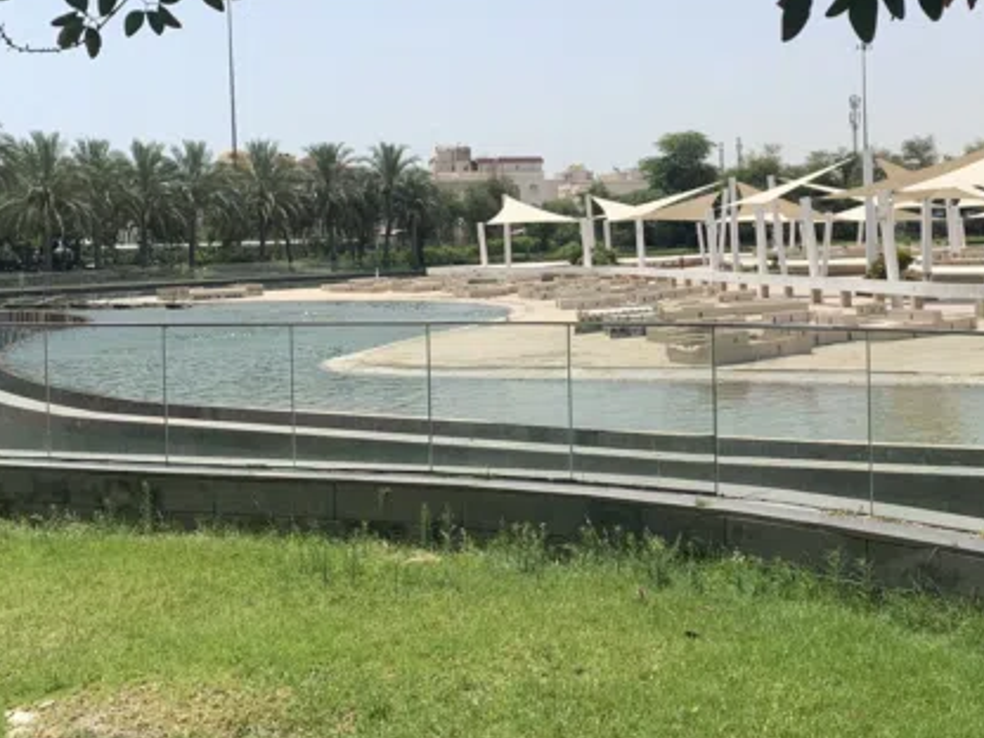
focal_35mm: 40
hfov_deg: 45.5
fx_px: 1137
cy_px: 284
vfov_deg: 35.8
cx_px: 714
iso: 25
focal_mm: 4.25
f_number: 1.8
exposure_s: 1/2915
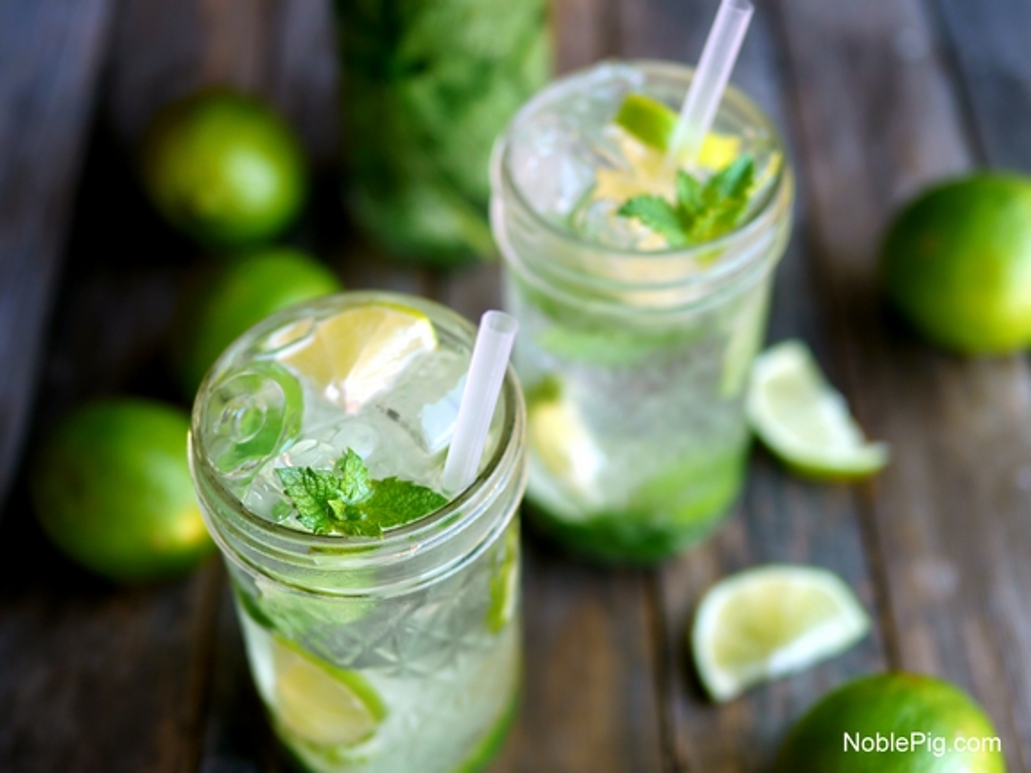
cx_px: 516
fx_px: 1489
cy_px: 386
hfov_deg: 38.2
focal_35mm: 50
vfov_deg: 29.1
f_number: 1.8
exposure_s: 1/160
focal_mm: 25
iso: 100
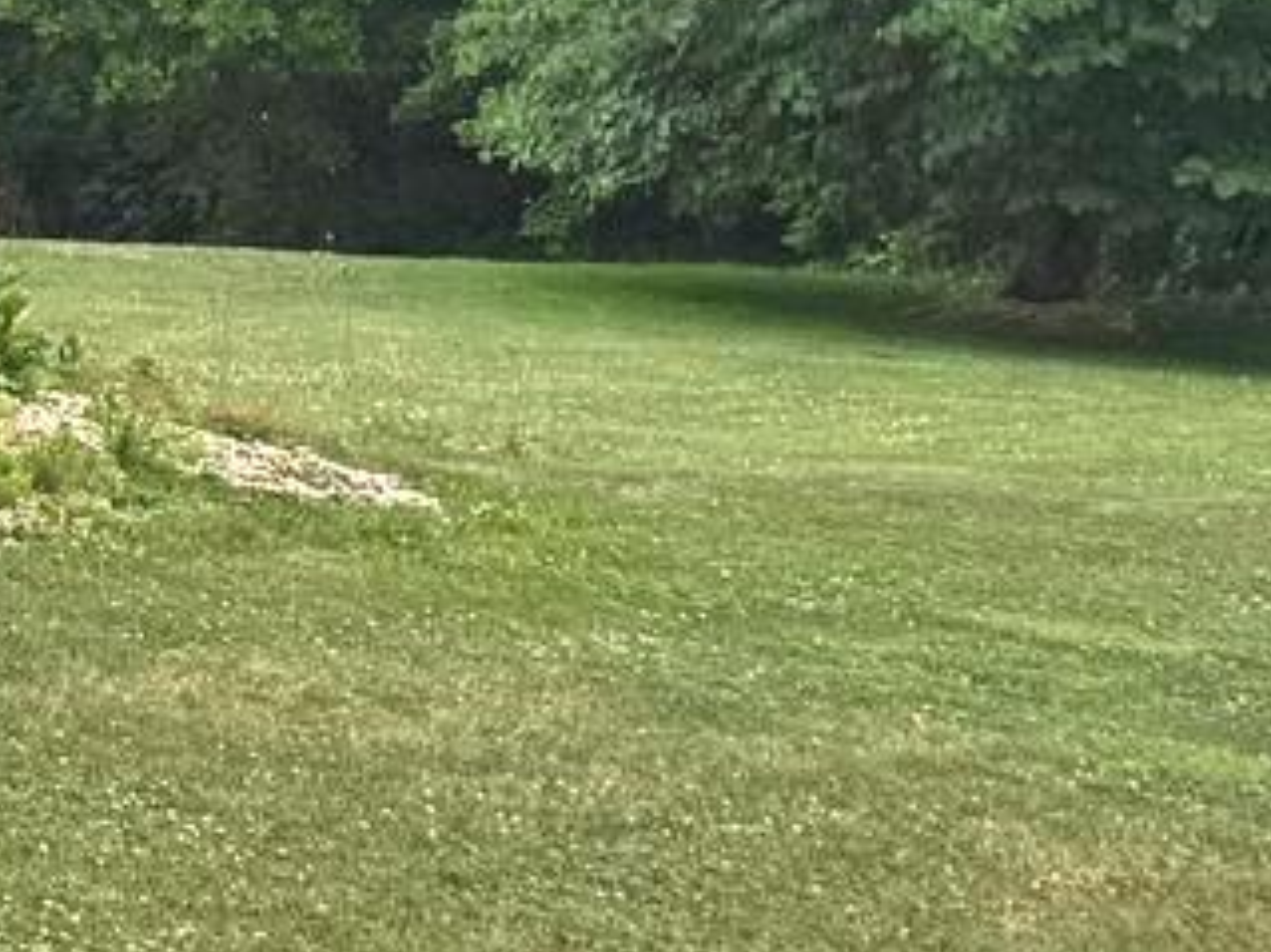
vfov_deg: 9.2
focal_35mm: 154
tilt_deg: +5.9
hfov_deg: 9.5
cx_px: -2725
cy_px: -821
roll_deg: -0.1
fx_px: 5652
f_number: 1.78
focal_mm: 6.76
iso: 80
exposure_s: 1/2110
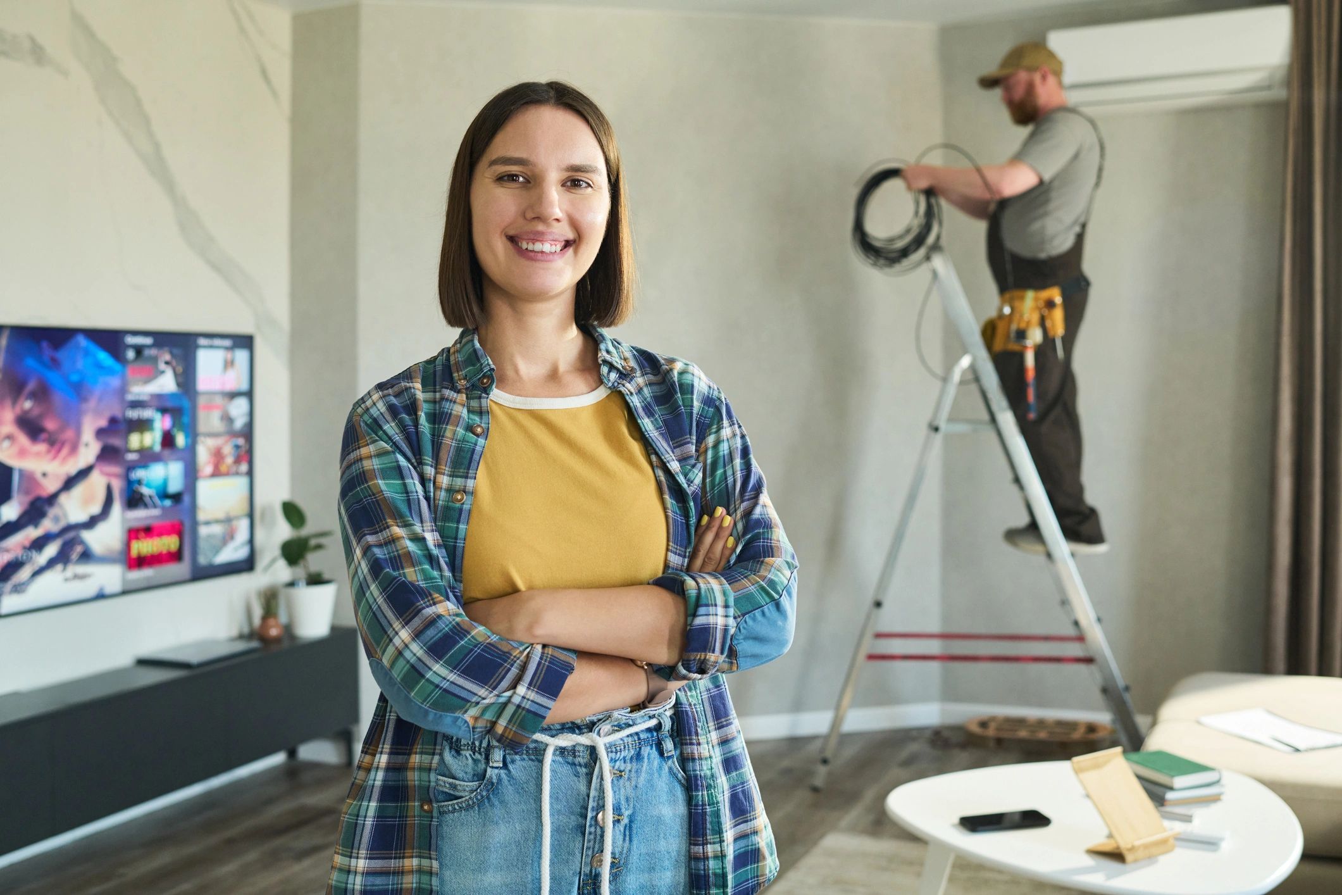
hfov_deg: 54.4
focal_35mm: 35
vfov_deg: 37.9
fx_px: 1305
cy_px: 448
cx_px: 671
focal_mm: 35
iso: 1250
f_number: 3.5
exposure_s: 1/160
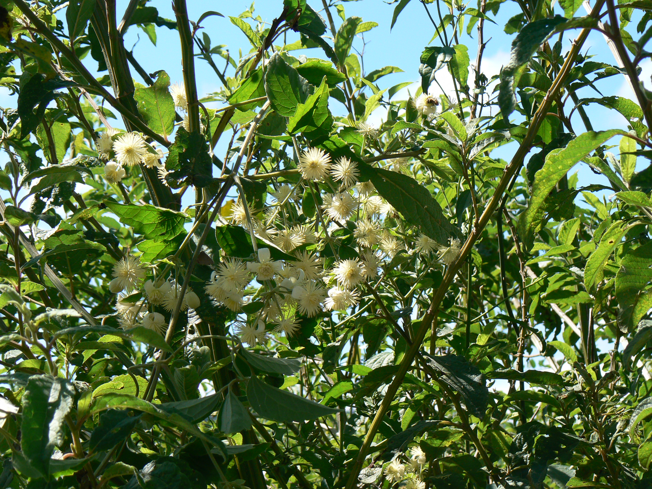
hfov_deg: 18.0
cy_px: 244
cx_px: 326
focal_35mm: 109
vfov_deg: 13.6
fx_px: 2053
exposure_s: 1/320
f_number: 5.6
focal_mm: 18.2
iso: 80
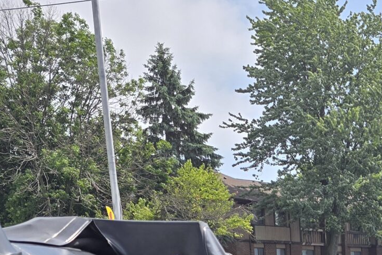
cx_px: 476
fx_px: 891
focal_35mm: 84
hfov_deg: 22.1
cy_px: 486
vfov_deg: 14.1
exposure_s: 1/922
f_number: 1.7
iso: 12
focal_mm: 6.3
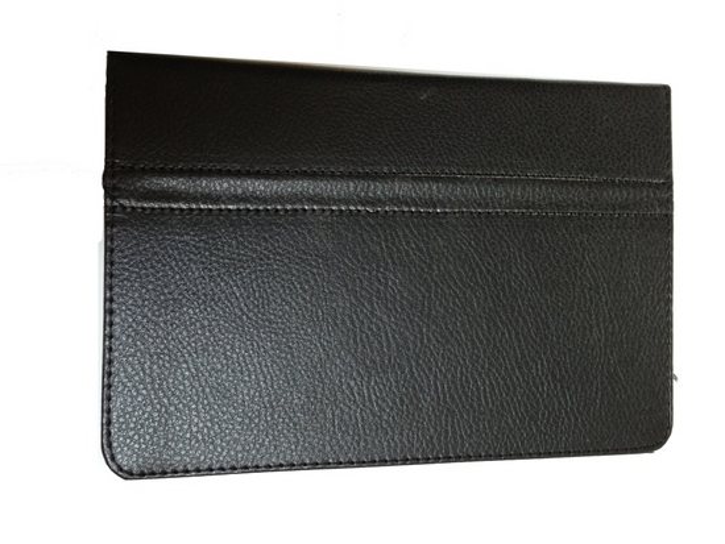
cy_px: 263
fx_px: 754
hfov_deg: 51.3
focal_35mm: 36
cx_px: 393
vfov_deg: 39.7
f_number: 2.4
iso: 50
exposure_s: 1/20
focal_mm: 4.13
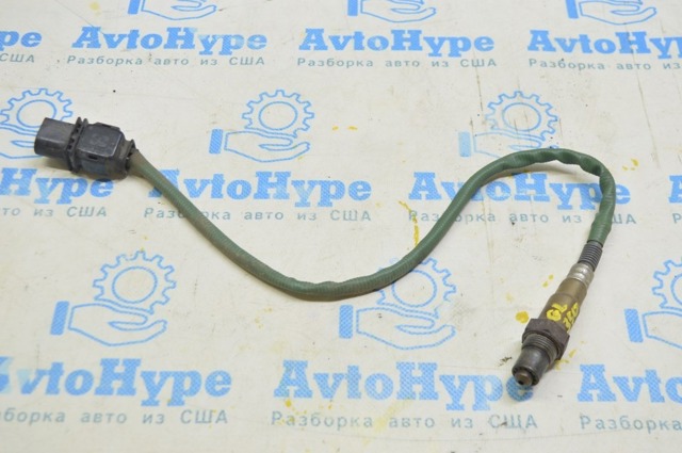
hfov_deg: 41.2
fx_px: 908
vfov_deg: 28.0
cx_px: 341
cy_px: 226
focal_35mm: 48
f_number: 5.6
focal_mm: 32
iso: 400
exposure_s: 1/20
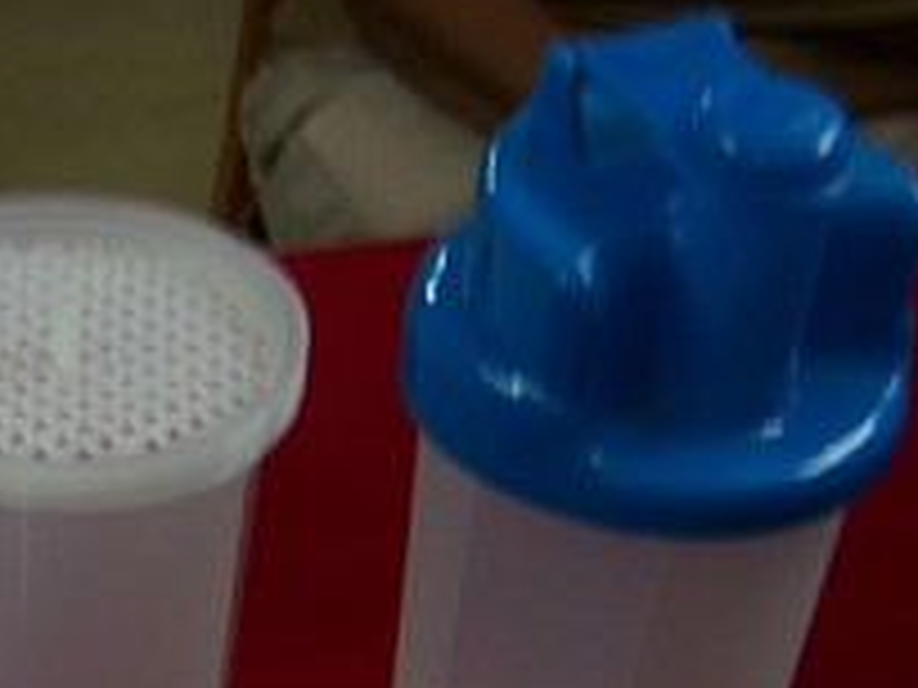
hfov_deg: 20.6
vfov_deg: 15.7
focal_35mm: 93
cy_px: 650
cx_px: 72
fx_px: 2466
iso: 80
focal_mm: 6.3
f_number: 2.8
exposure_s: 1/8
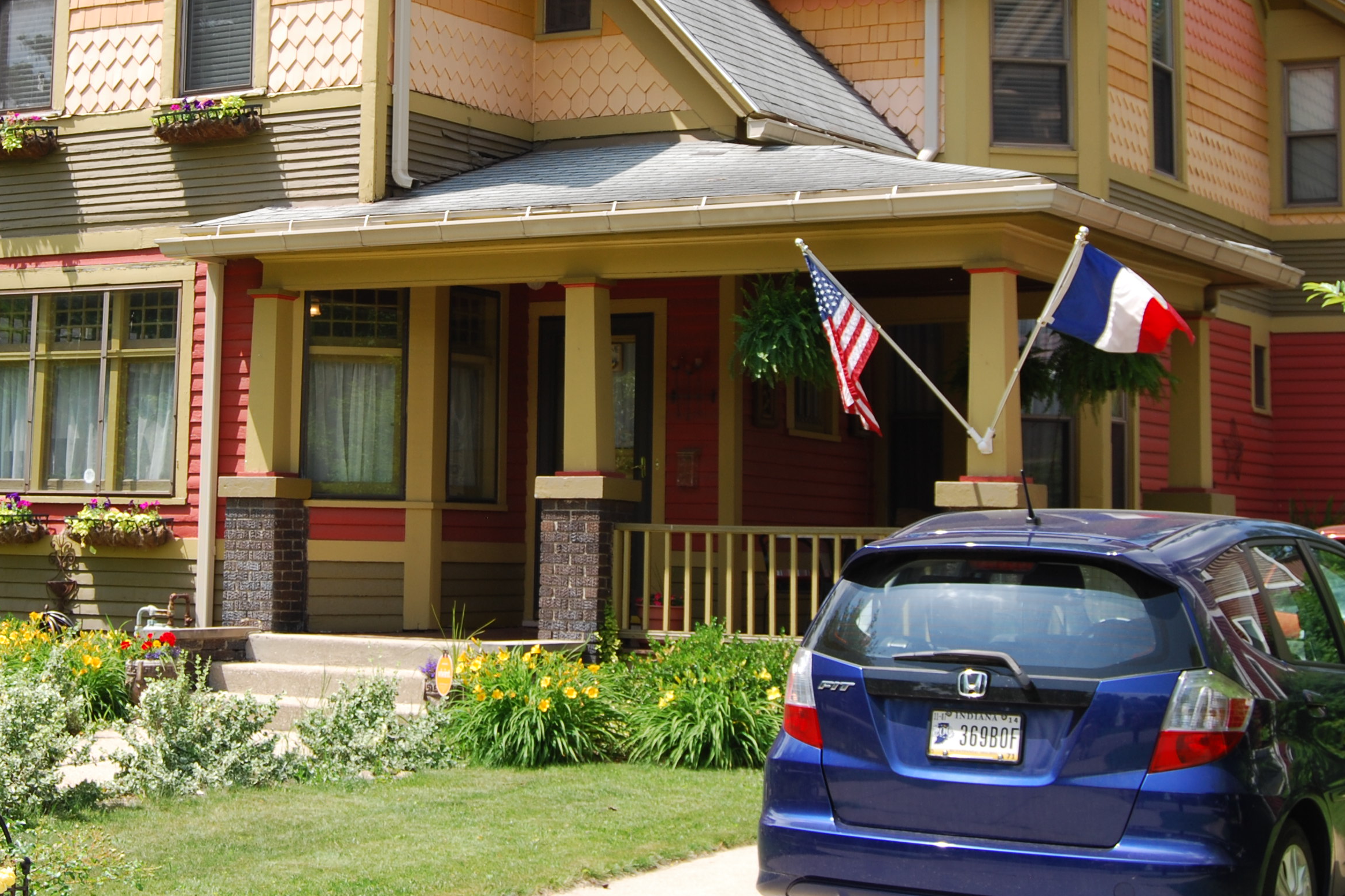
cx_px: 465
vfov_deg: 20.7
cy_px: 219
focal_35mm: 65
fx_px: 2428
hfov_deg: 30.8
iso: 100
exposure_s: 1/200
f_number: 7.1
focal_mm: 26
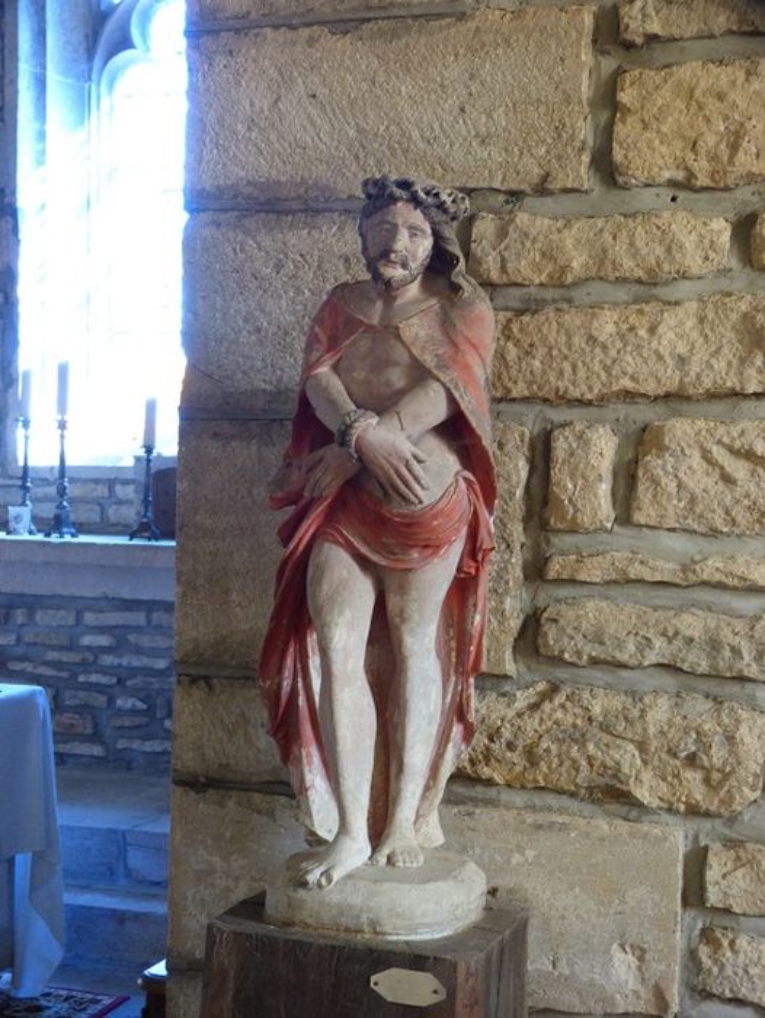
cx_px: 382
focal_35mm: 58
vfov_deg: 33.2
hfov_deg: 25.3
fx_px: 1707
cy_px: 509
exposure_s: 1/15
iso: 400
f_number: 3.2
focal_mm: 10.5
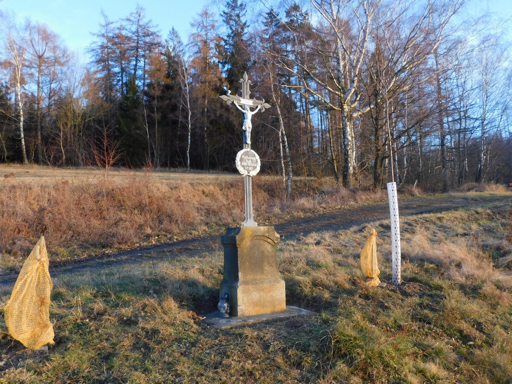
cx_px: 256
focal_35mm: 30
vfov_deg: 46.8
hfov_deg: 60.0
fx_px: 444
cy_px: 192
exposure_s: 1/100
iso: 125
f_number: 3.2
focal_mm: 5.3
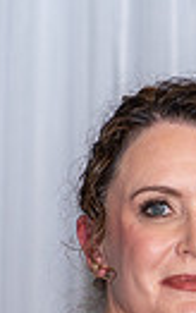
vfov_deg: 5.7
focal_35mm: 367
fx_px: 3133
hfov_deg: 3.5
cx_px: 448
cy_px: 381
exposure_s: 1/160
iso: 125
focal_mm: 75
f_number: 4
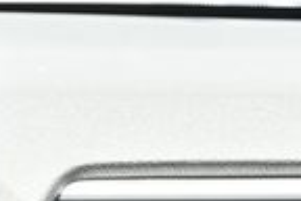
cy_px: 358
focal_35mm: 266
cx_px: -318
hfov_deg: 7.4
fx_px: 2224
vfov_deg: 5.1
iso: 560
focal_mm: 40
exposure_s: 1/125
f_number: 5.6
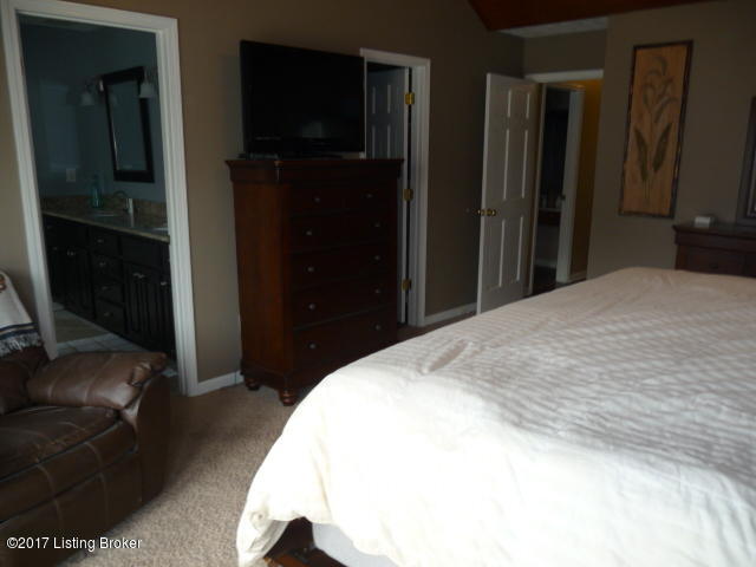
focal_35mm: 28
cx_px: 378
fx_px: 612
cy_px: 284
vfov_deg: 49.7
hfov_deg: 63.4
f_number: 3.3
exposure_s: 1/30
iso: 100
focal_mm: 4.7
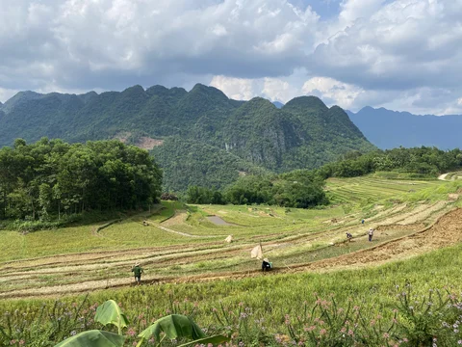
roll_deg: -0.1
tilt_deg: -4.6
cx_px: 231
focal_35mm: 26
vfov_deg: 53.1
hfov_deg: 67.3
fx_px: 347
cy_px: 174
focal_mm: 4.25
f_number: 1.8
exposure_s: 1/2268
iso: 32
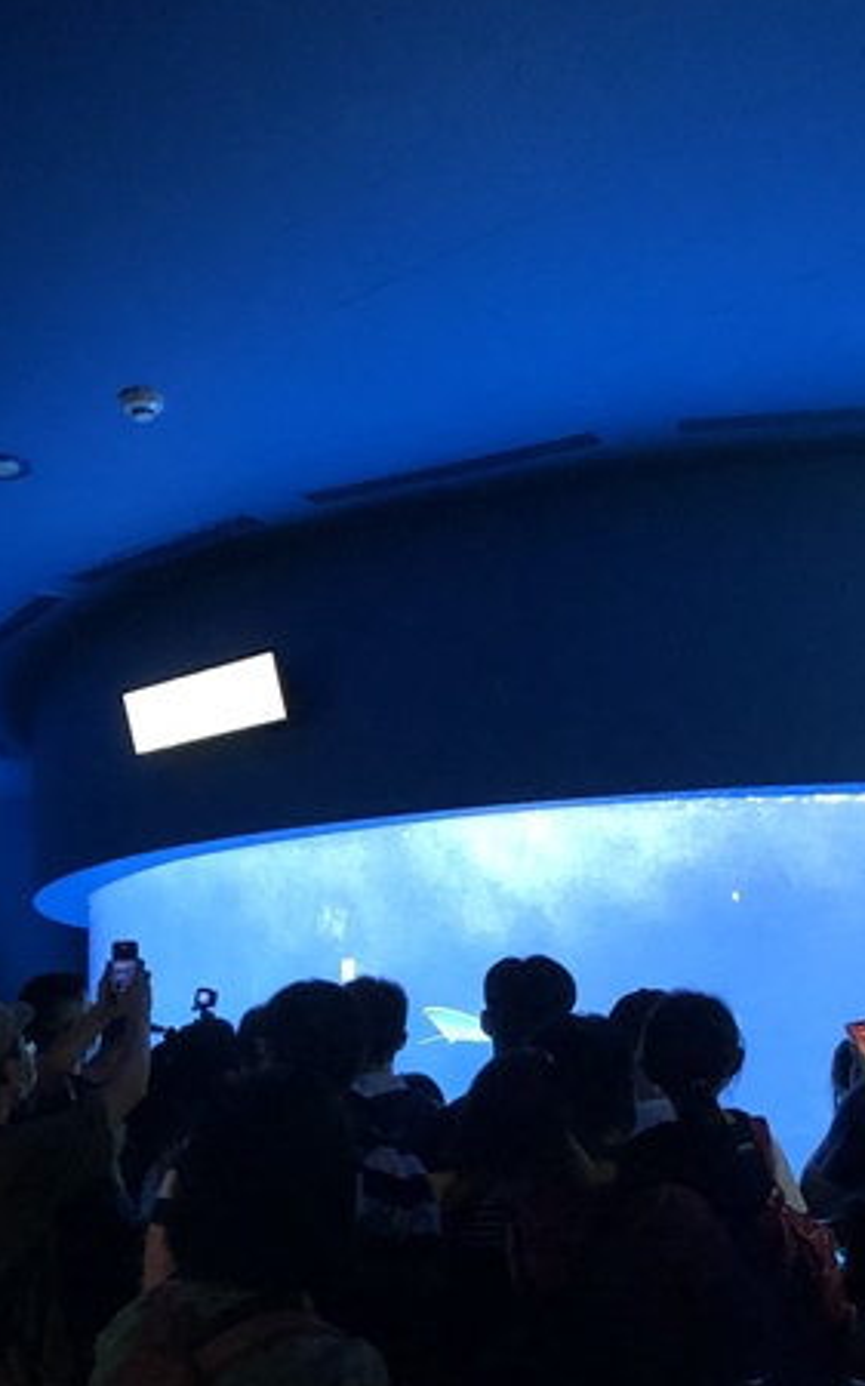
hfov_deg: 19.5
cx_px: 203
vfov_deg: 30.3
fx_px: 2491
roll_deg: -0.2
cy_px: 1121
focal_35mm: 66
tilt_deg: -2.0
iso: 80
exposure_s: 1/5
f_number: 1.8
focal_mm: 3.99
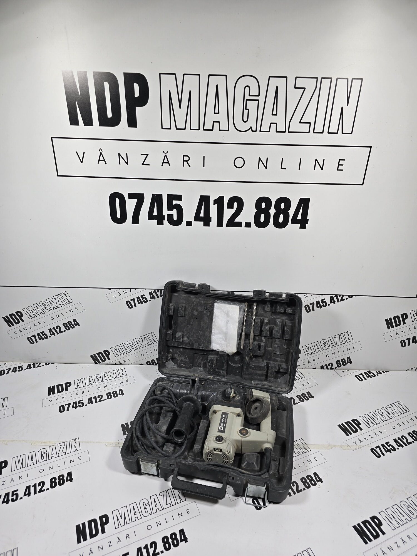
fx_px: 369
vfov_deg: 73.9
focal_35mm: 23
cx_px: 208
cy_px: 278
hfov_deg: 58.9
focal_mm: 6.3
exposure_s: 1/319
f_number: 1.7
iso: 12
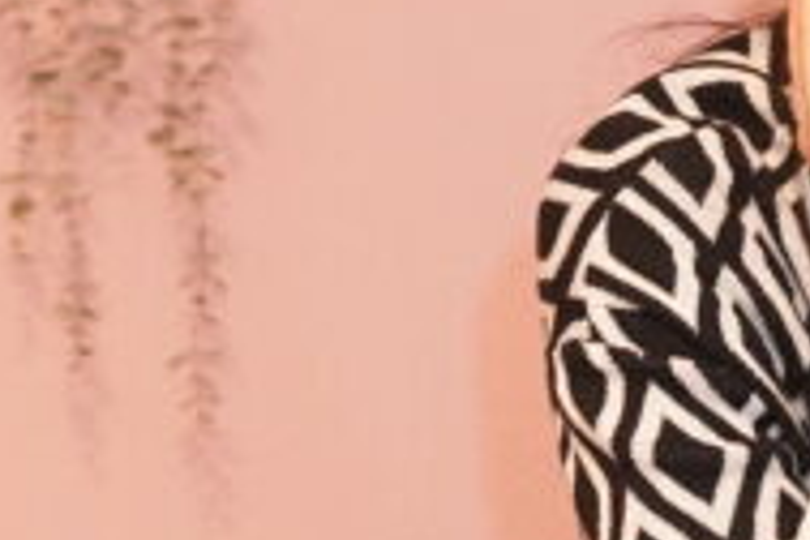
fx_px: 4882
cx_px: 163
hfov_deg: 9.5
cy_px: 654
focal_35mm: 217
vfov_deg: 6.3
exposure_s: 1/160
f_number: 4
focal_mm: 40
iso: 6400
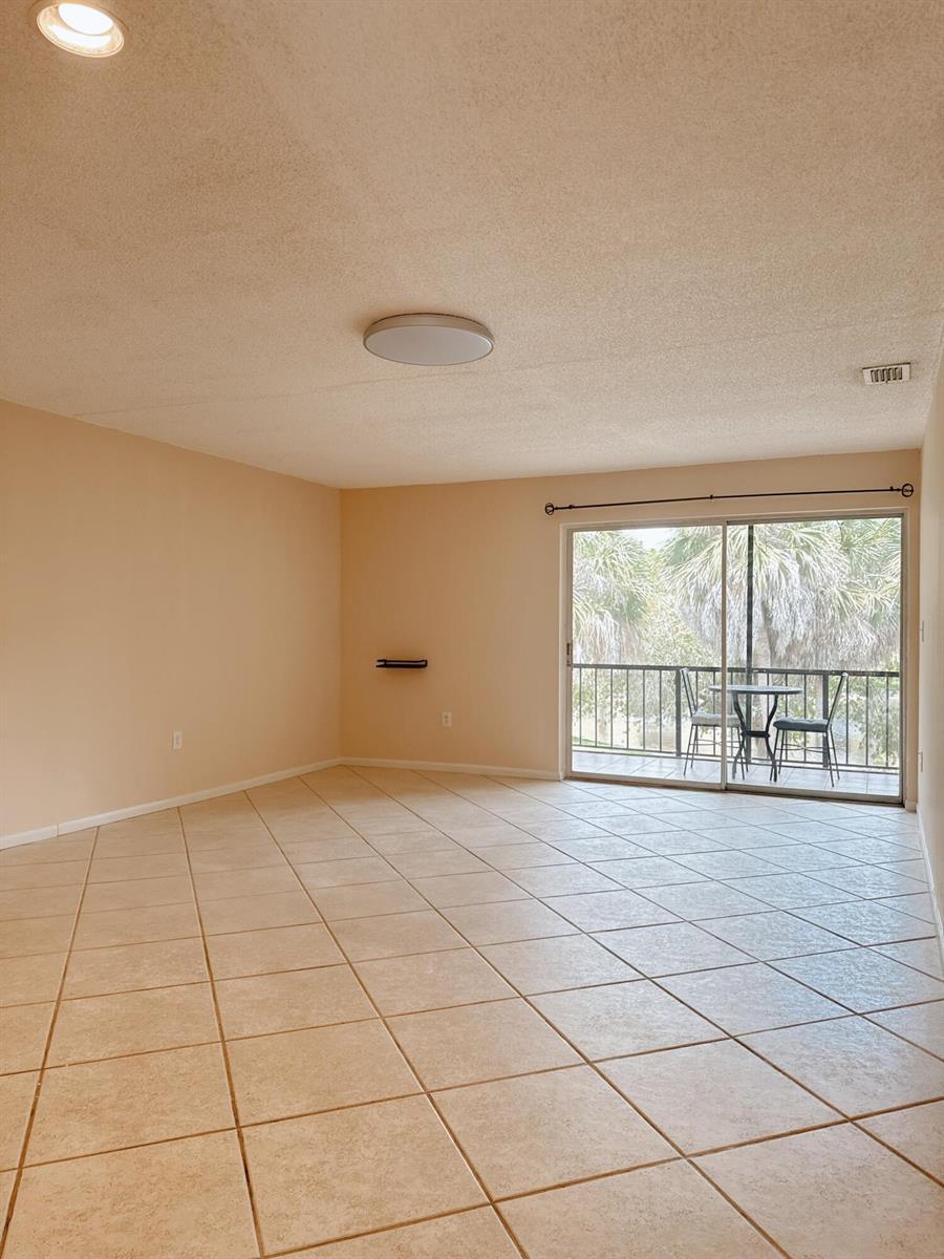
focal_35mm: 24
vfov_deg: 71.6
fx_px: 873
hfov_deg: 56.8
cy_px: 630
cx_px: 472
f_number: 1.78
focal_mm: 6.76
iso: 64
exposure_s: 1/120
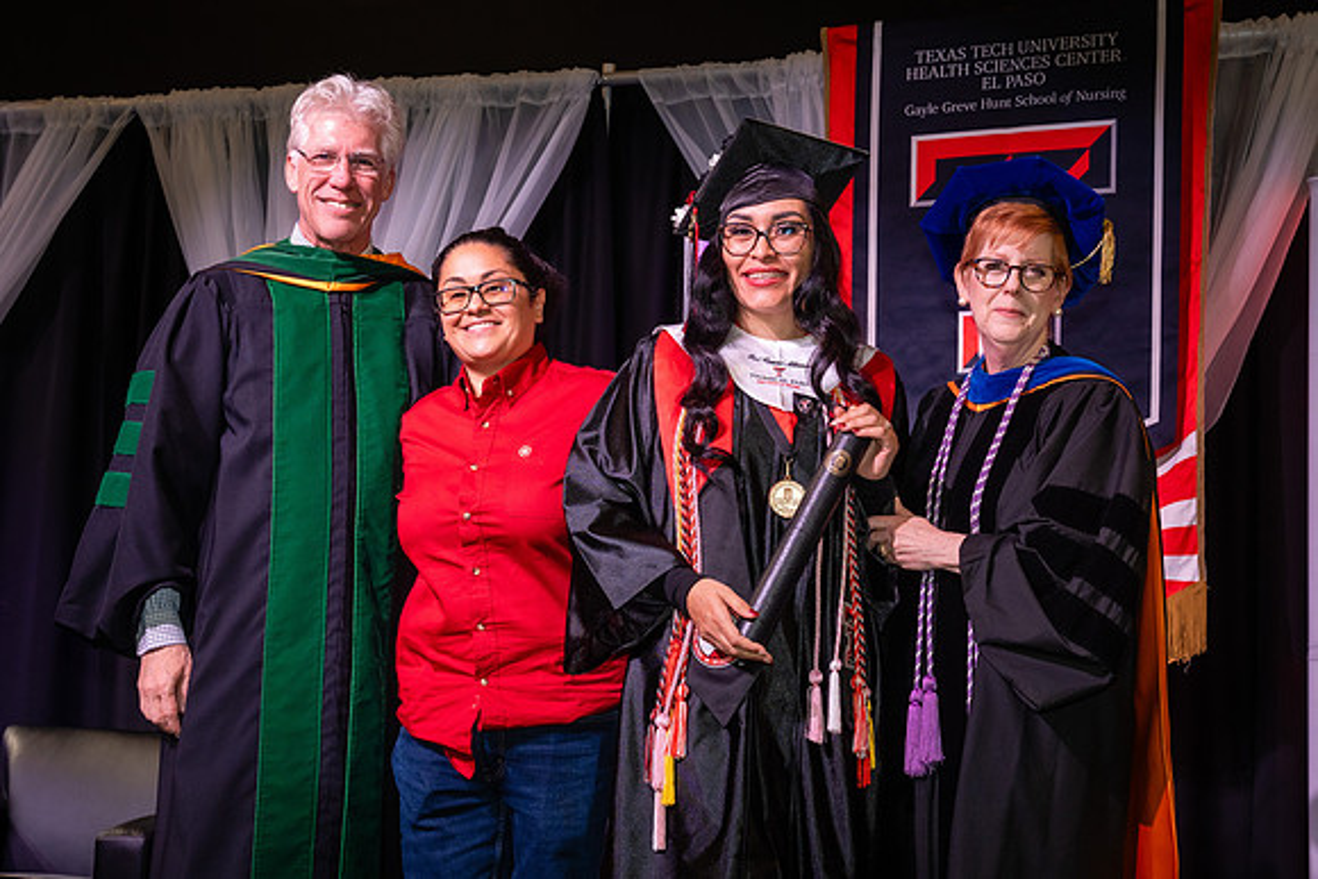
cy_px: 492
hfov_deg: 29.4
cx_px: 678
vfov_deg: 19.9
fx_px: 2509
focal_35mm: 69
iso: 1250
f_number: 5.6
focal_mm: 52
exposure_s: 1/160
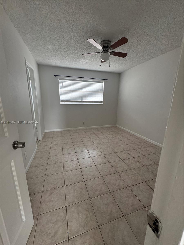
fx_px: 99
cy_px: 122
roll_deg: -0.6
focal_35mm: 14
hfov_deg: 85.7
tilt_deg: -12.0
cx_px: 92
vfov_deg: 102.1
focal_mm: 2.22
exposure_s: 1/99
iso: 320
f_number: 2.2
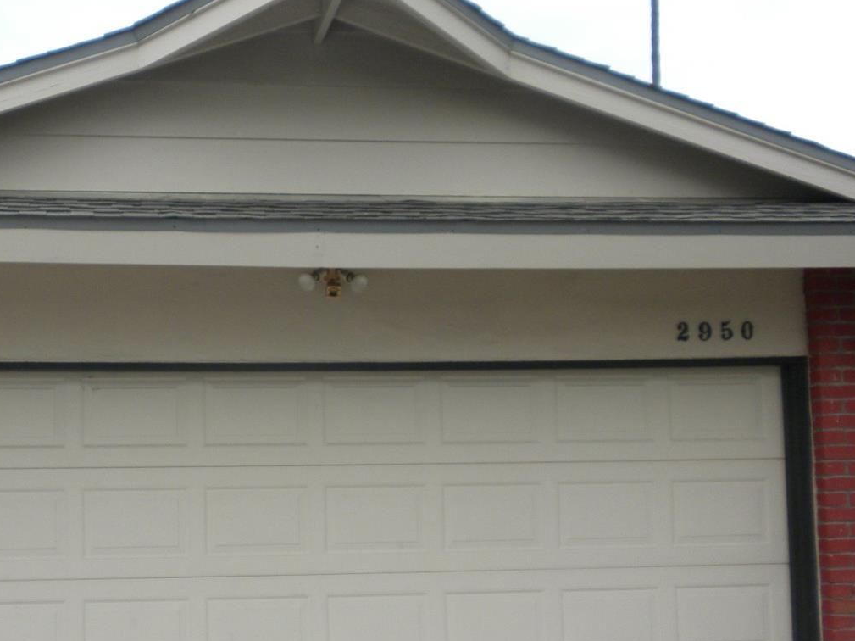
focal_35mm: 55
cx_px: 258
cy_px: 428
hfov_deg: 34.5
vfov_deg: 26.4
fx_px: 1358
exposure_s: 1/504
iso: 133
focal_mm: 6.6
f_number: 3.5
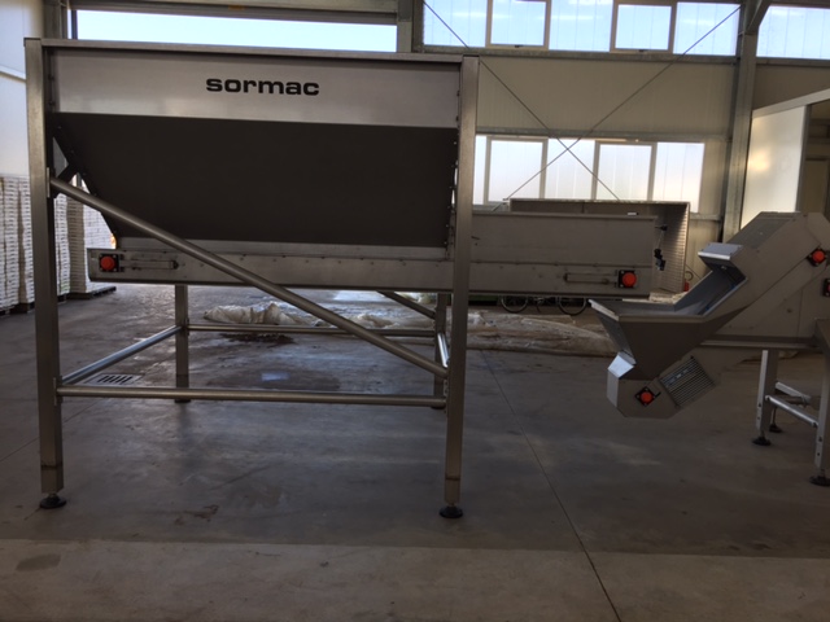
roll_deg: -2.2
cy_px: 311
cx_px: 415
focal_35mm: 29
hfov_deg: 61.7
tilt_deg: -9.0
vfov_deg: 48.2
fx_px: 695
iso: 32
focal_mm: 4.15
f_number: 2.2
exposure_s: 1/154
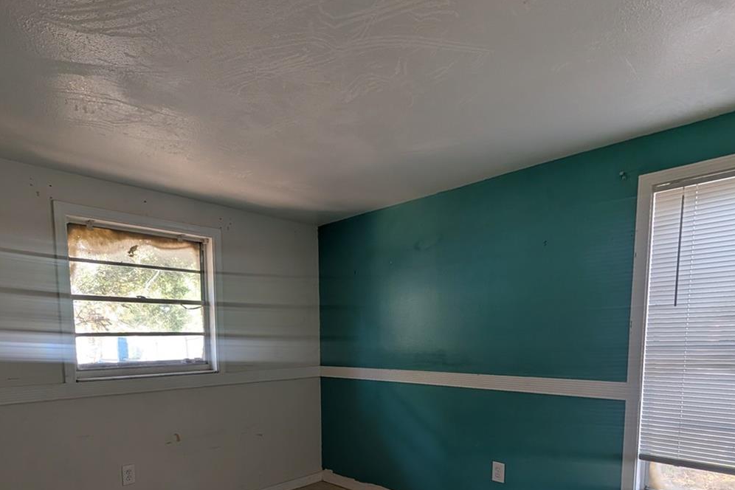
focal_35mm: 20
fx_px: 408
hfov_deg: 83.8
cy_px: 382
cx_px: 339
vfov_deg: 57.9
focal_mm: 2.02
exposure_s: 1/68.4
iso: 59
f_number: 1.7
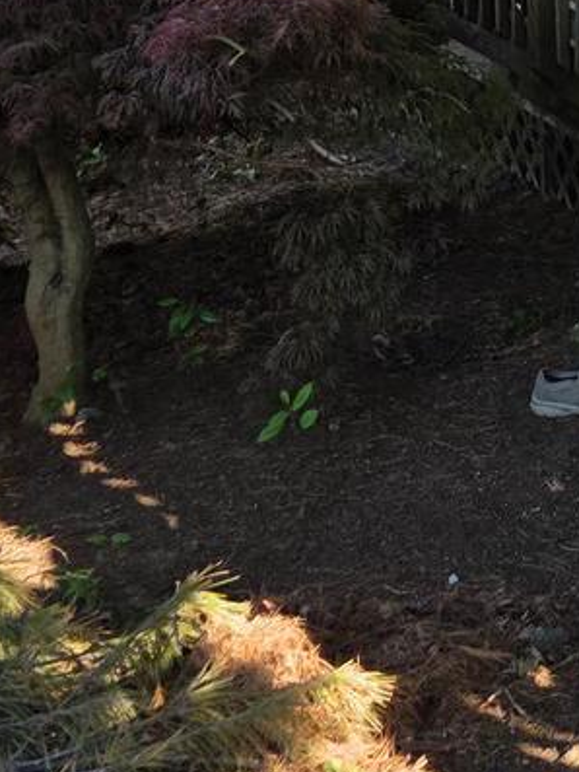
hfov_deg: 15.0
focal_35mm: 89
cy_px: -243
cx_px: 946
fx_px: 1984
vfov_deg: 20.1
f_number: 1.7
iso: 80
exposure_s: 1/1361
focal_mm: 6.3
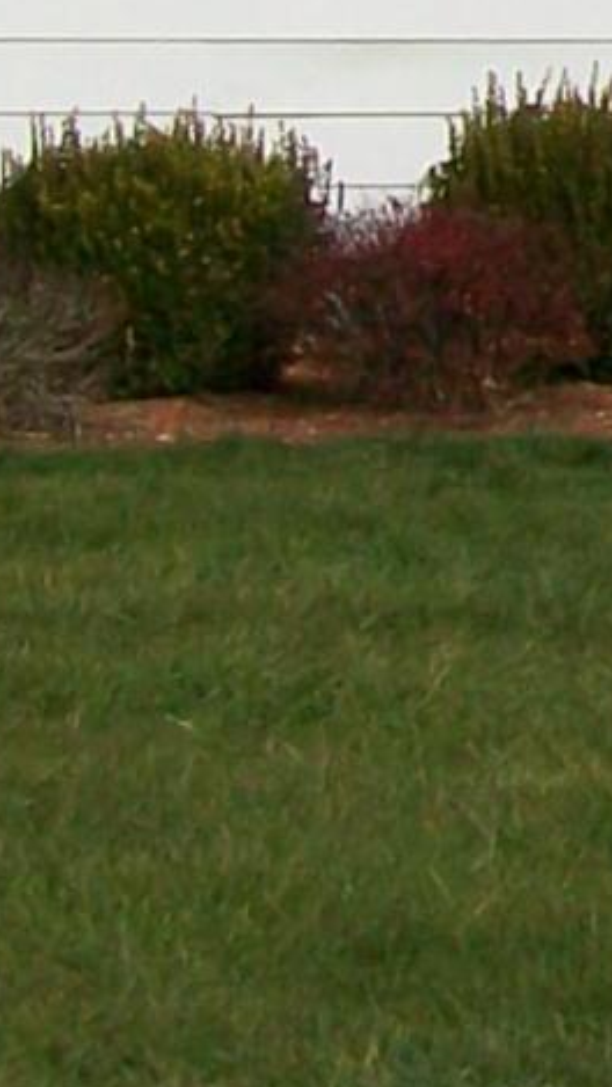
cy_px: -855
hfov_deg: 4.6
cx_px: 1889
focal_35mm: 251
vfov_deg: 8.3
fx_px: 7237
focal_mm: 6
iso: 64
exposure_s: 1/640
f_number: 4.8
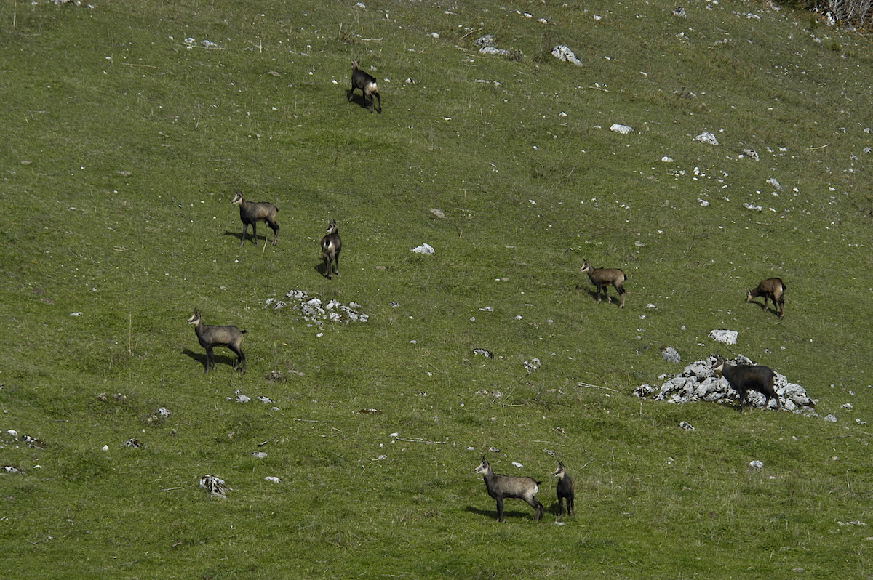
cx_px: 436
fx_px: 7269
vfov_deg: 4.6
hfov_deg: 6.9
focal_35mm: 300
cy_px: 290
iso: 200
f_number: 6.3
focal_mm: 200
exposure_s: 1/640
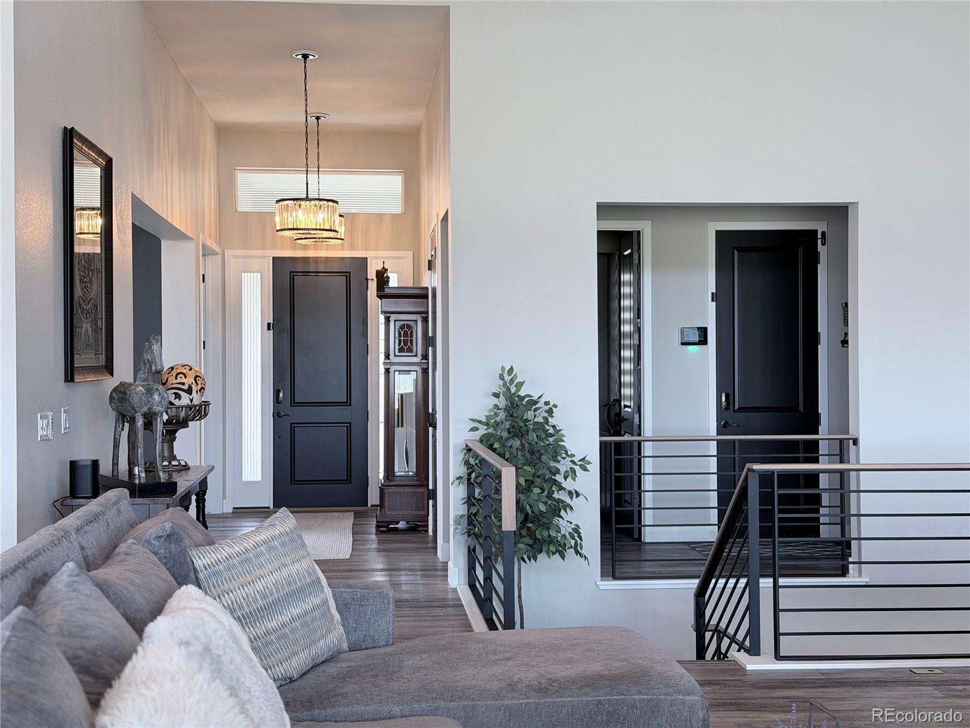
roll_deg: +0.9
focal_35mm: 48
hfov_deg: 39.7
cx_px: 485
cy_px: 364
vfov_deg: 30.3
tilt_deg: -0.5
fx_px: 1345
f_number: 1.78
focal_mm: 6.76
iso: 125
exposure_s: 1/132
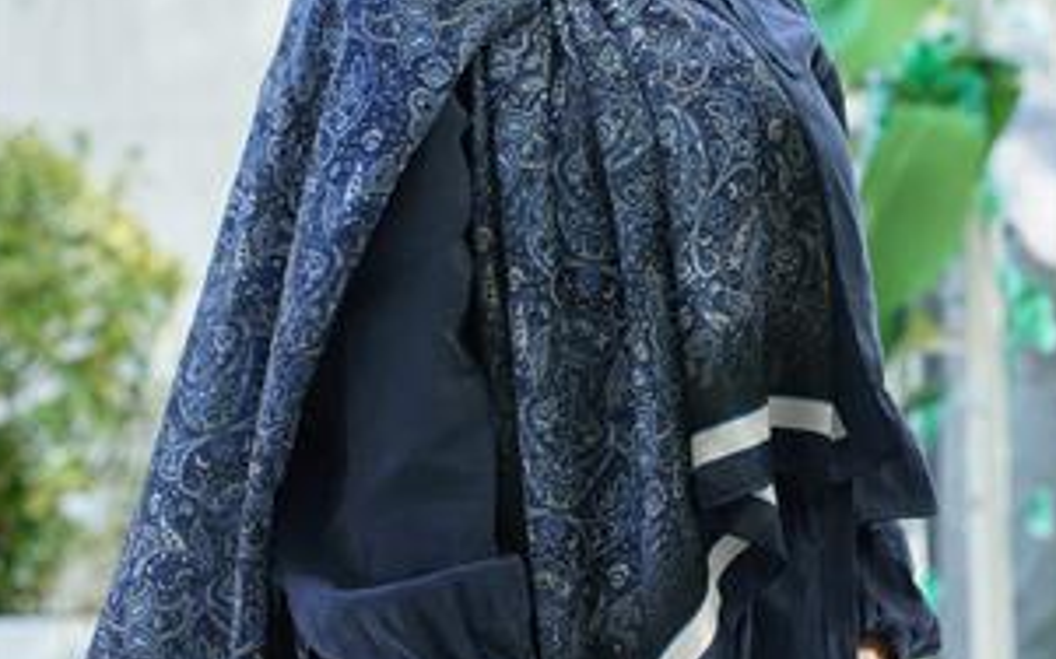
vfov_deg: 8.3
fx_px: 4518
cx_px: 526
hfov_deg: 13.3
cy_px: 112
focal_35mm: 157
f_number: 5.6
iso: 500
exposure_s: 1/125
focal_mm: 100
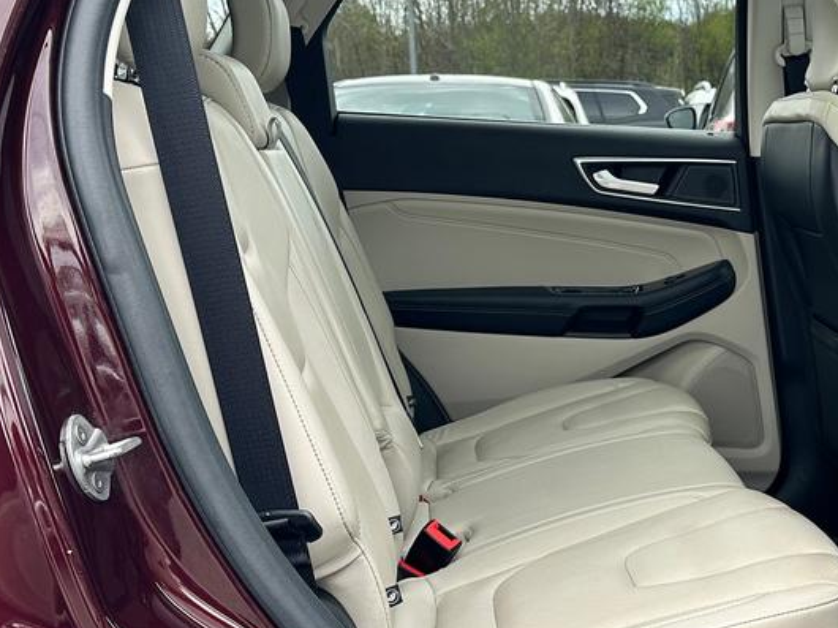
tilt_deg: -8.8
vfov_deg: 25.2
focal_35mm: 58
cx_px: 740
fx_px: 1403
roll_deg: +2.0
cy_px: 342
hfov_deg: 31.8
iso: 64
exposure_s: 1/167
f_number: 1.78
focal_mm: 6.86
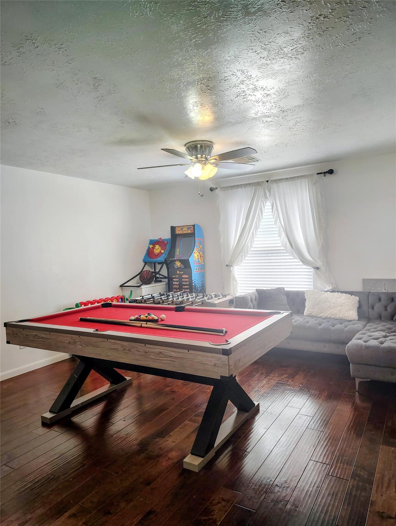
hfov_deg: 56.9
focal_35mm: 24
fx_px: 365
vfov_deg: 71.5
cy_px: 263
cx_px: 198
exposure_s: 1/60
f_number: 1.8
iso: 738
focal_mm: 5.56
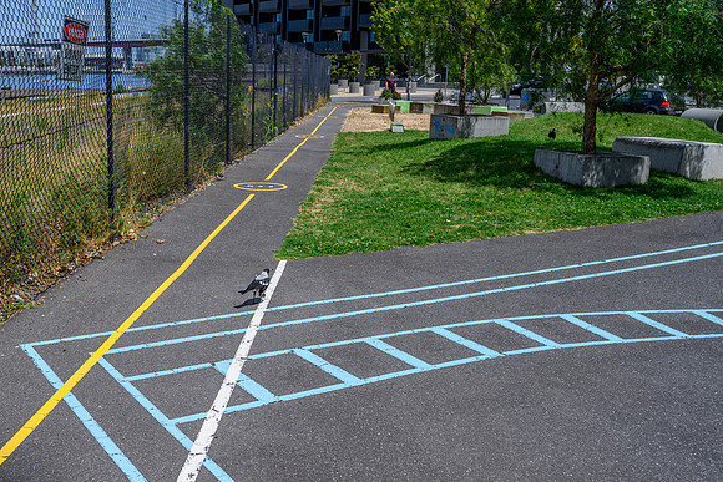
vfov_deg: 34.8
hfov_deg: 49.8
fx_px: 769
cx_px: 262
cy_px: 253
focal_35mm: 38
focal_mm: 30
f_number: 5.6
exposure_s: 1/1000
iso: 100
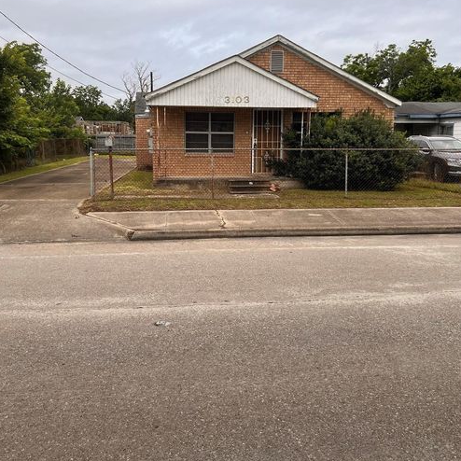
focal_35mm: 31
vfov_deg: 52.3
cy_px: 193
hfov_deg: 52.5
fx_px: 467
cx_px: 230
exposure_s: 1/4630
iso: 50
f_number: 1.5
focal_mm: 5.7
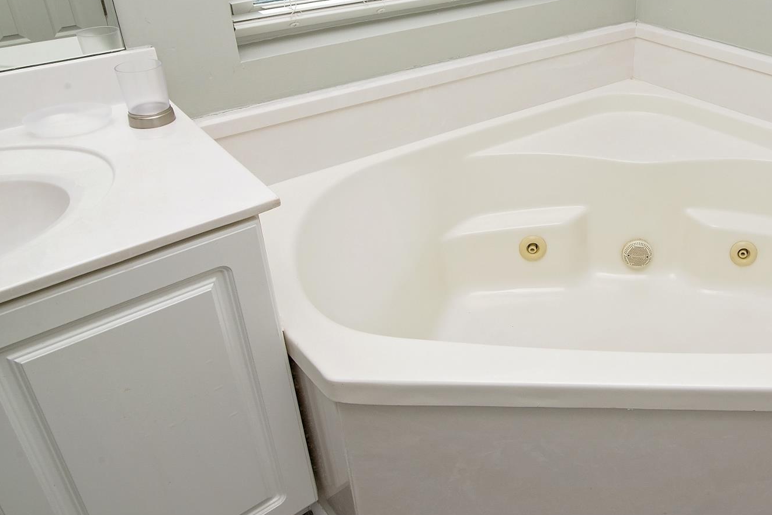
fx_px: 665
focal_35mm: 31
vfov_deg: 41.4
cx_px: 607
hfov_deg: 56.3
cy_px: 145
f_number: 13
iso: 500
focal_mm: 16
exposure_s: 1/160
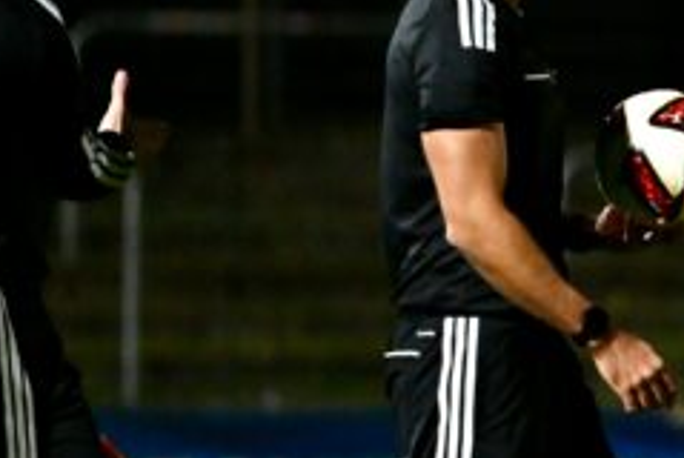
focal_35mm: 856
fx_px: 16284
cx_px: 1191
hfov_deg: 2.4
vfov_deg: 1.6
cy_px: 147
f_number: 2.8
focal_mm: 200
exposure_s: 1/1600
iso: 3200
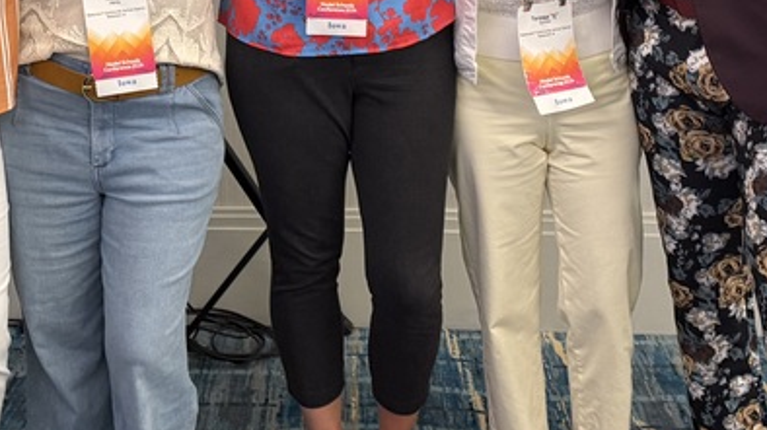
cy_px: -16
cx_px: 239
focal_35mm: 68
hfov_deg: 30.7
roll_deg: +1.2
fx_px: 1382
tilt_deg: -9.0
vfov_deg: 17.2
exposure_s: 1/60
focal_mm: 6.76
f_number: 1.78
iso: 320
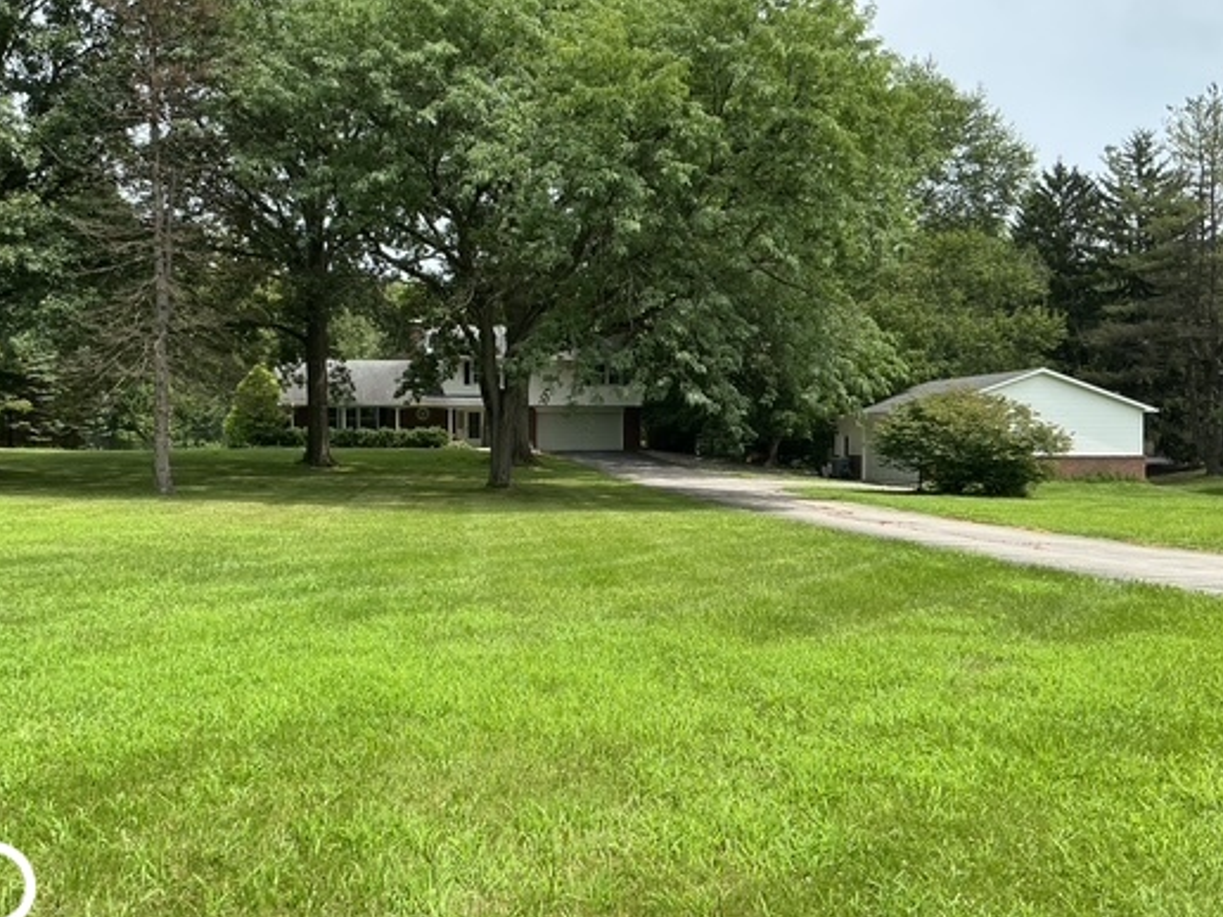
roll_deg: -0.2
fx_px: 1272
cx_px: 481
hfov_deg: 51.0
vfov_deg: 39.6
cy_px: 483
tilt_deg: -1.0
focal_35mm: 36
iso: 25
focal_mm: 3
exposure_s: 1/962
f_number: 1.8
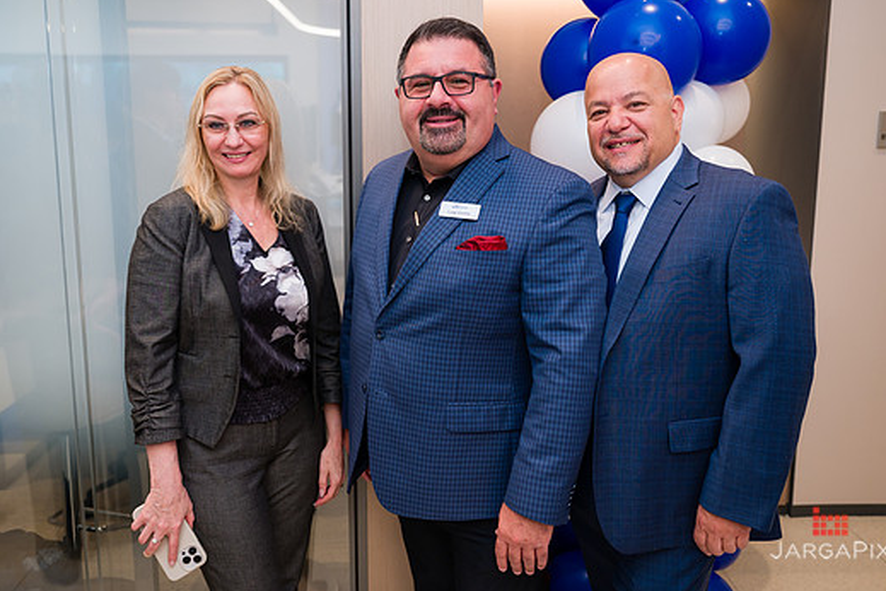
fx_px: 787
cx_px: 434
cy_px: 253
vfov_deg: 41.0
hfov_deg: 58.7
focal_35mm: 32
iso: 500
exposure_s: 1/200
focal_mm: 27
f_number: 3.2
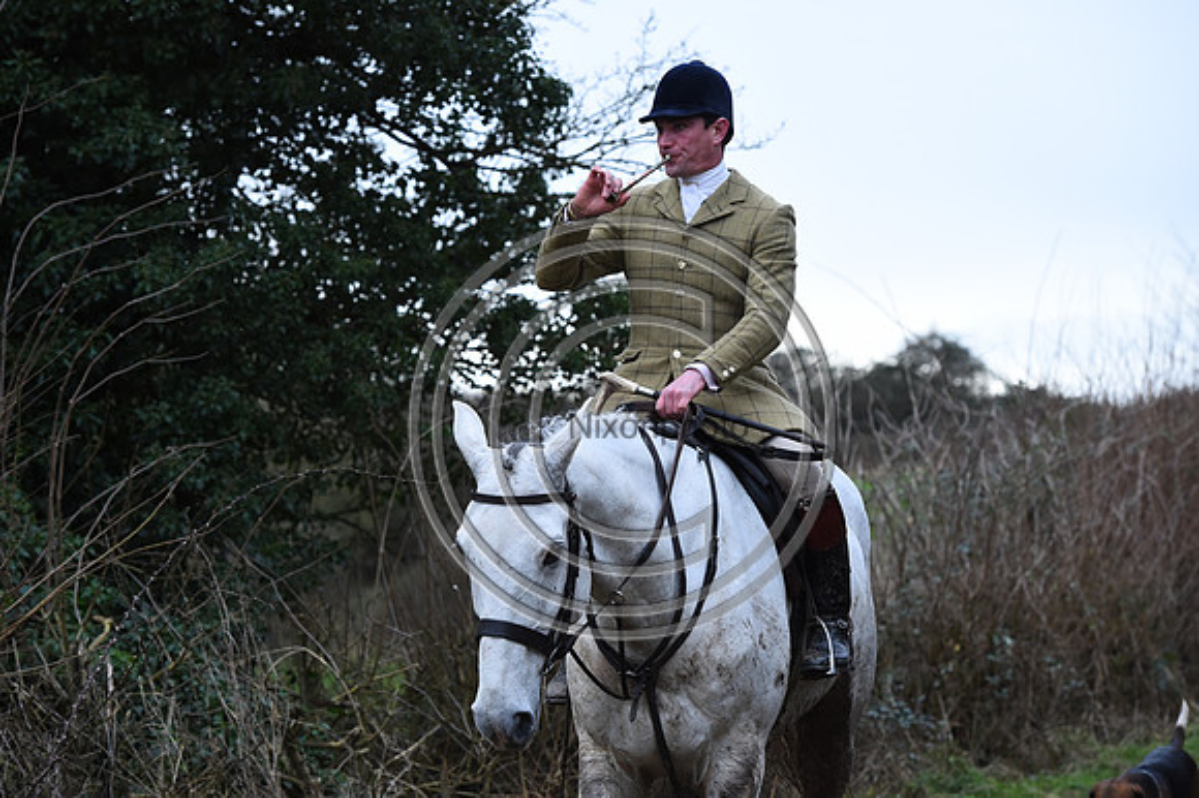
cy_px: 399
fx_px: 4161
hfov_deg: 16.4
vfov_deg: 11.0
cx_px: 600
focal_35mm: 125
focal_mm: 125
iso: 2800
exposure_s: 1/1250
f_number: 5.6
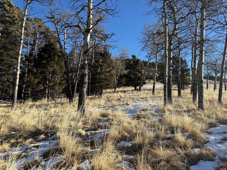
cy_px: 81
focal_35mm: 26
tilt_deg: +8.0
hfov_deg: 67.2
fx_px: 171
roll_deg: -0.4
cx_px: 122
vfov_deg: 53.1
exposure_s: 1/2169
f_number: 1.78
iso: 80
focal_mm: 6.76
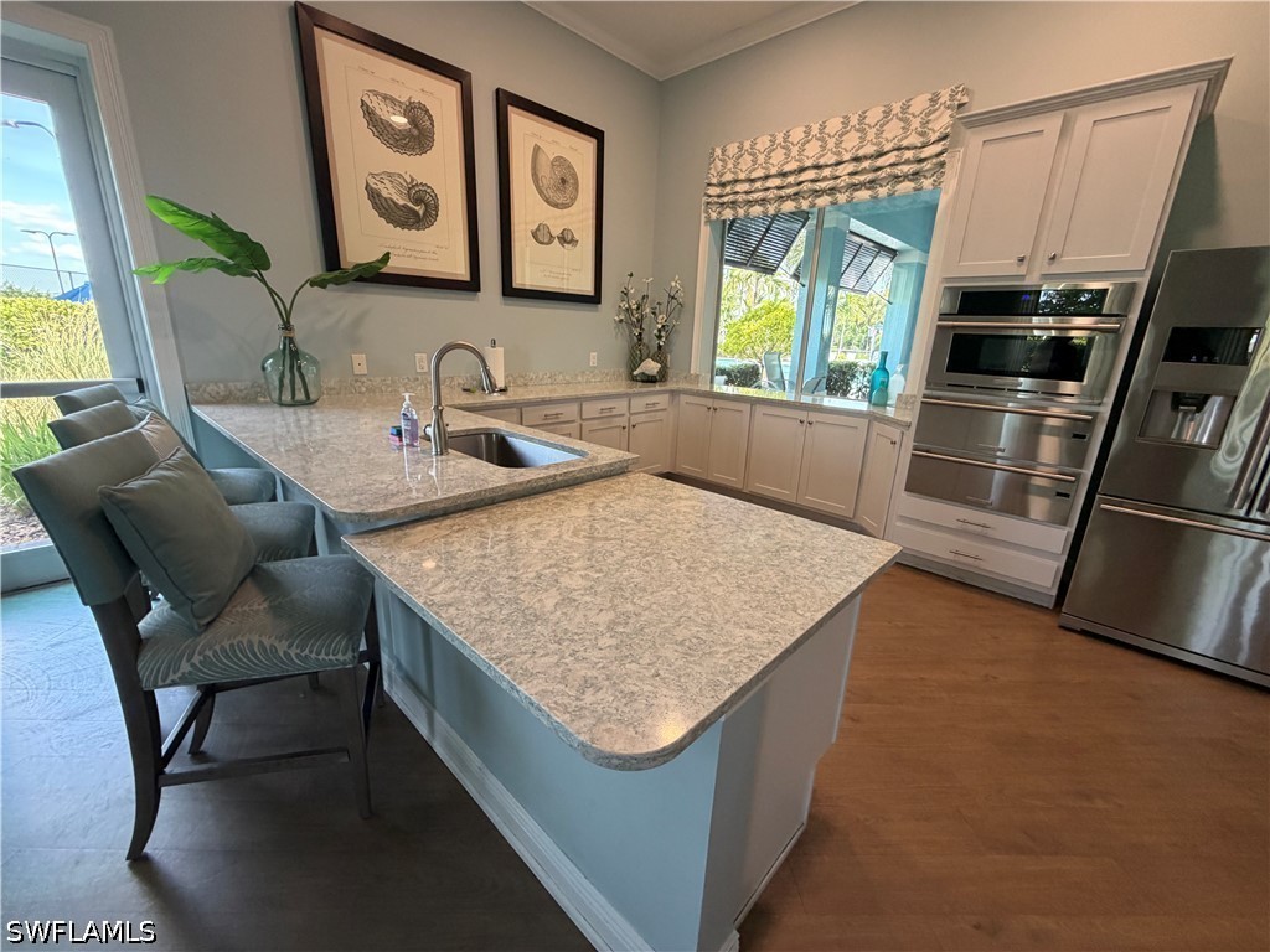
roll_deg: -3.6
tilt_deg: -17.6
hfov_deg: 102.1
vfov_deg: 85.7
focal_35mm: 14
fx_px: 514
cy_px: 476
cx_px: 635
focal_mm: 2.22
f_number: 2.2
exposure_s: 1/121
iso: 250
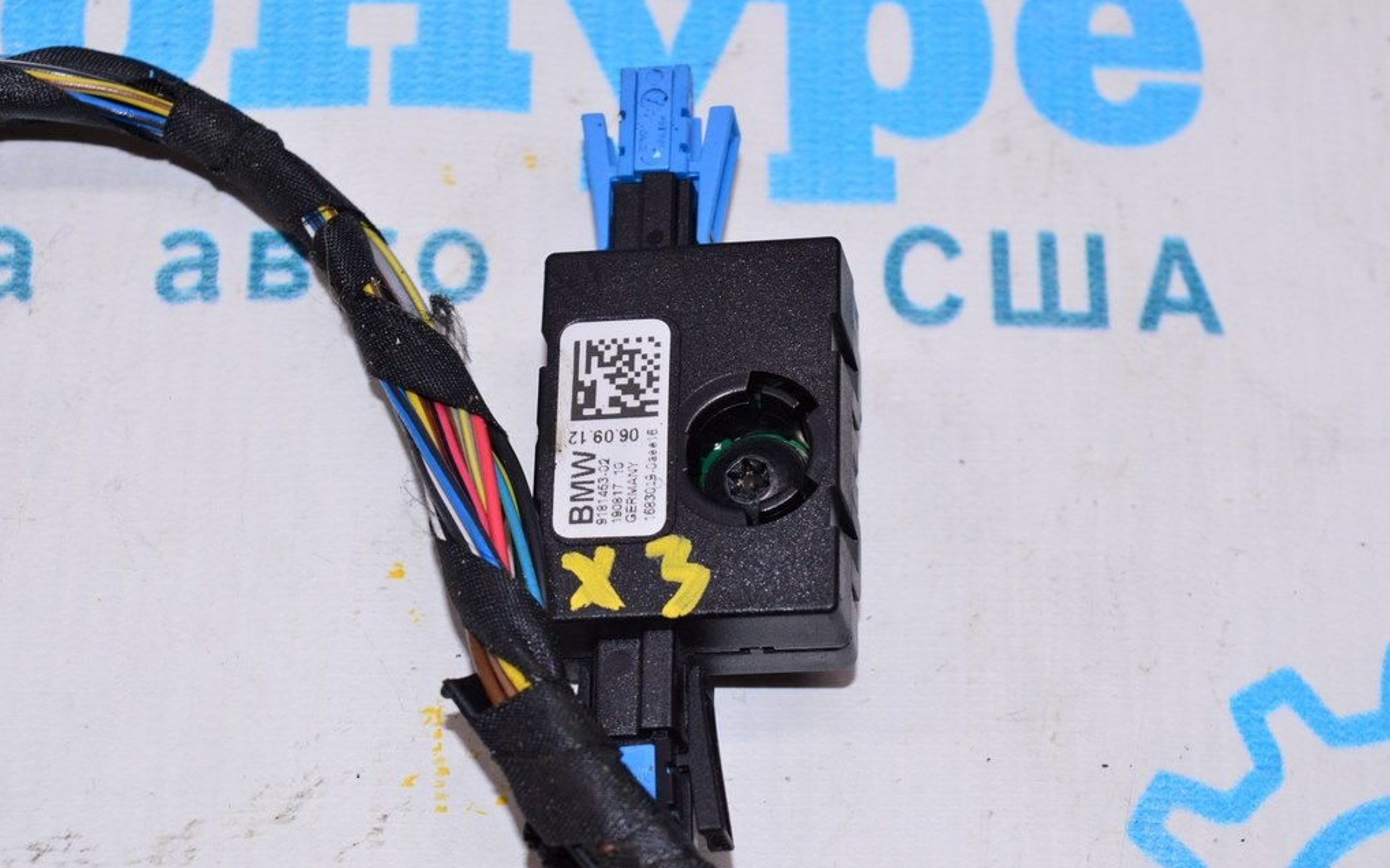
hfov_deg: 24.5
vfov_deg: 15.4
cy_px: 421
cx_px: 692
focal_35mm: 85
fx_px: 3201
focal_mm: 55
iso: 1600
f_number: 8
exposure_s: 1/200
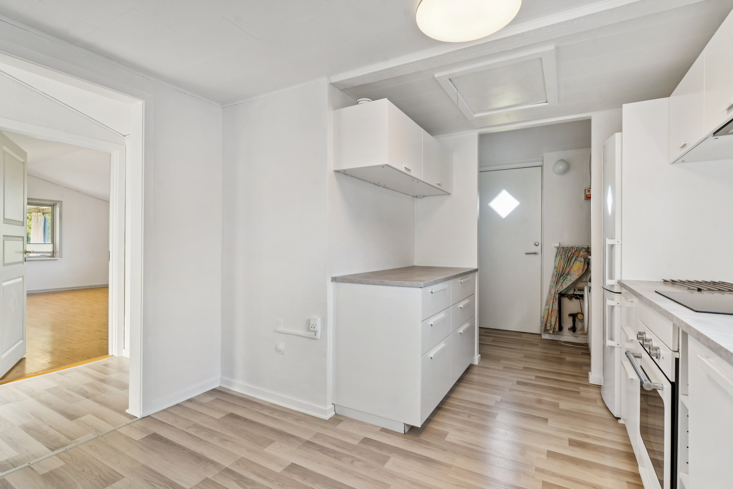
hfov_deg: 91.6
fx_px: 356
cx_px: 366
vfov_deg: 68.9
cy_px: 244
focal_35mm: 18
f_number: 8
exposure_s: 1/15
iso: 200
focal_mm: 17.5
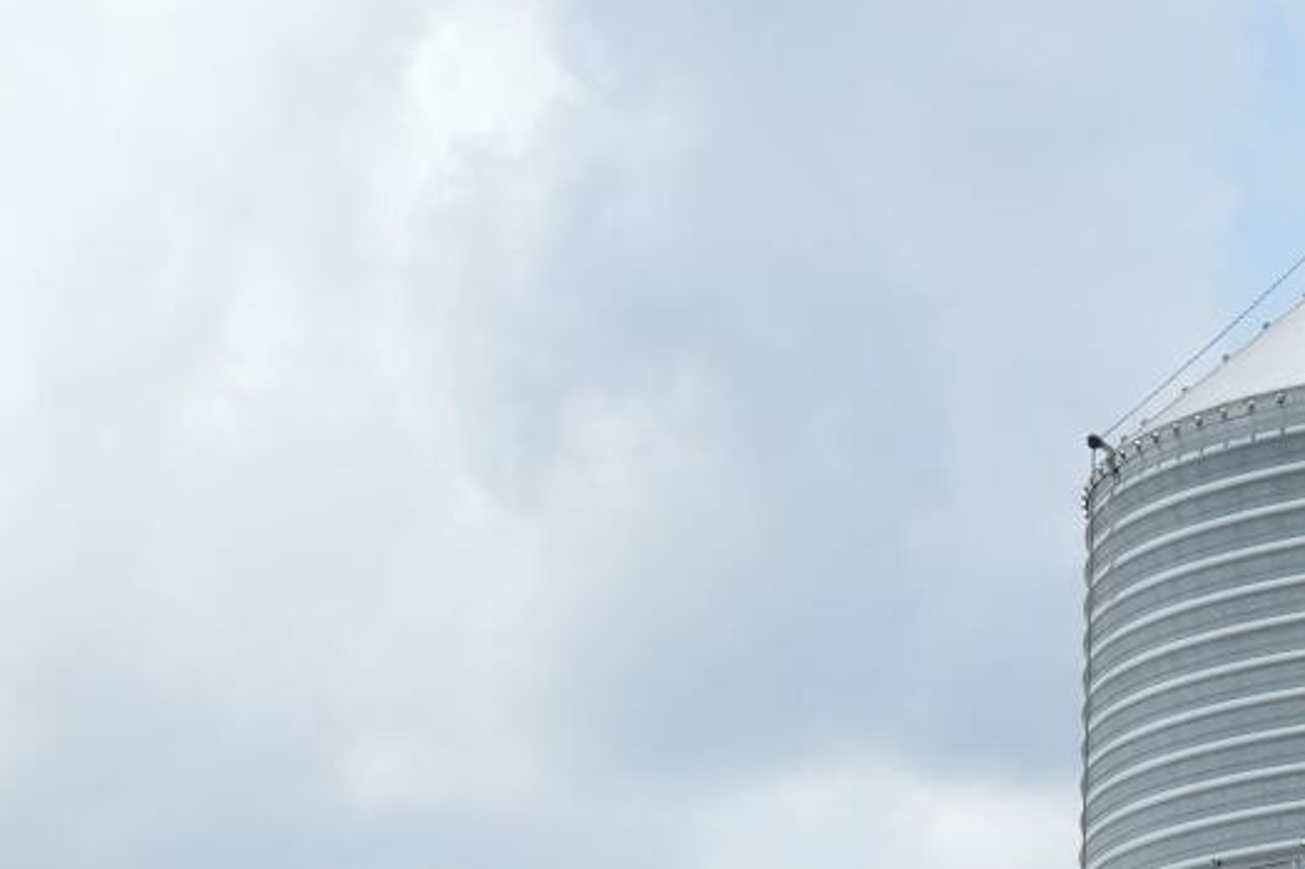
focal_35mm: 252
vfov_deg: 5.3
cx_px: 1041
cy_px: 2082
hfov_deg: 8.2
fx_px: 9132
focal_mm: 44
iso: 200
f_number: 10
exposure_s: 1/320
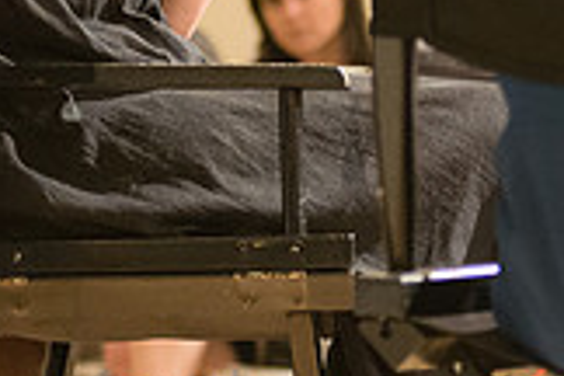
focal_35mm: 286
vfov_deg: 4.8
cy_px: -183
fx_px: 4480
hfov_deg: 7.2
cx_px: 352
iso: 4000
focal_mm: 80
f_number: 2.8
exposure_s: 1/200
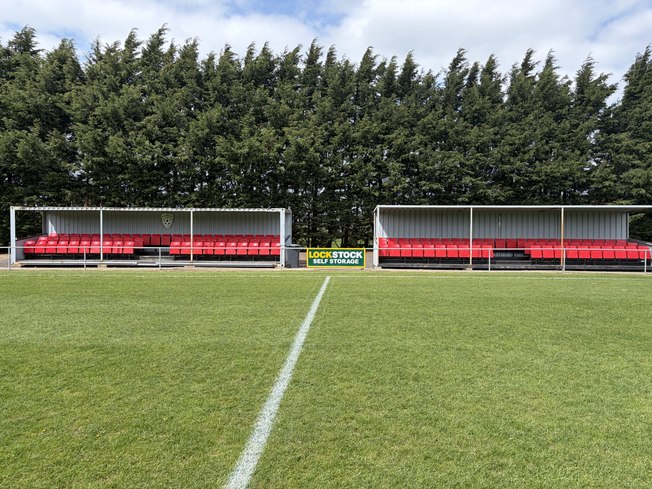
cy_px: 244
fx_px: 490
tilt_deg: -2.0
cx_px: 326
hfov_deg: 67.3
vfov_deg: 53.1
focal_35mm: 26
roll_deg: -0.9
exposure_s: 1/1550
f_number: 1.6
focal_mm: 5.96
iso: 50
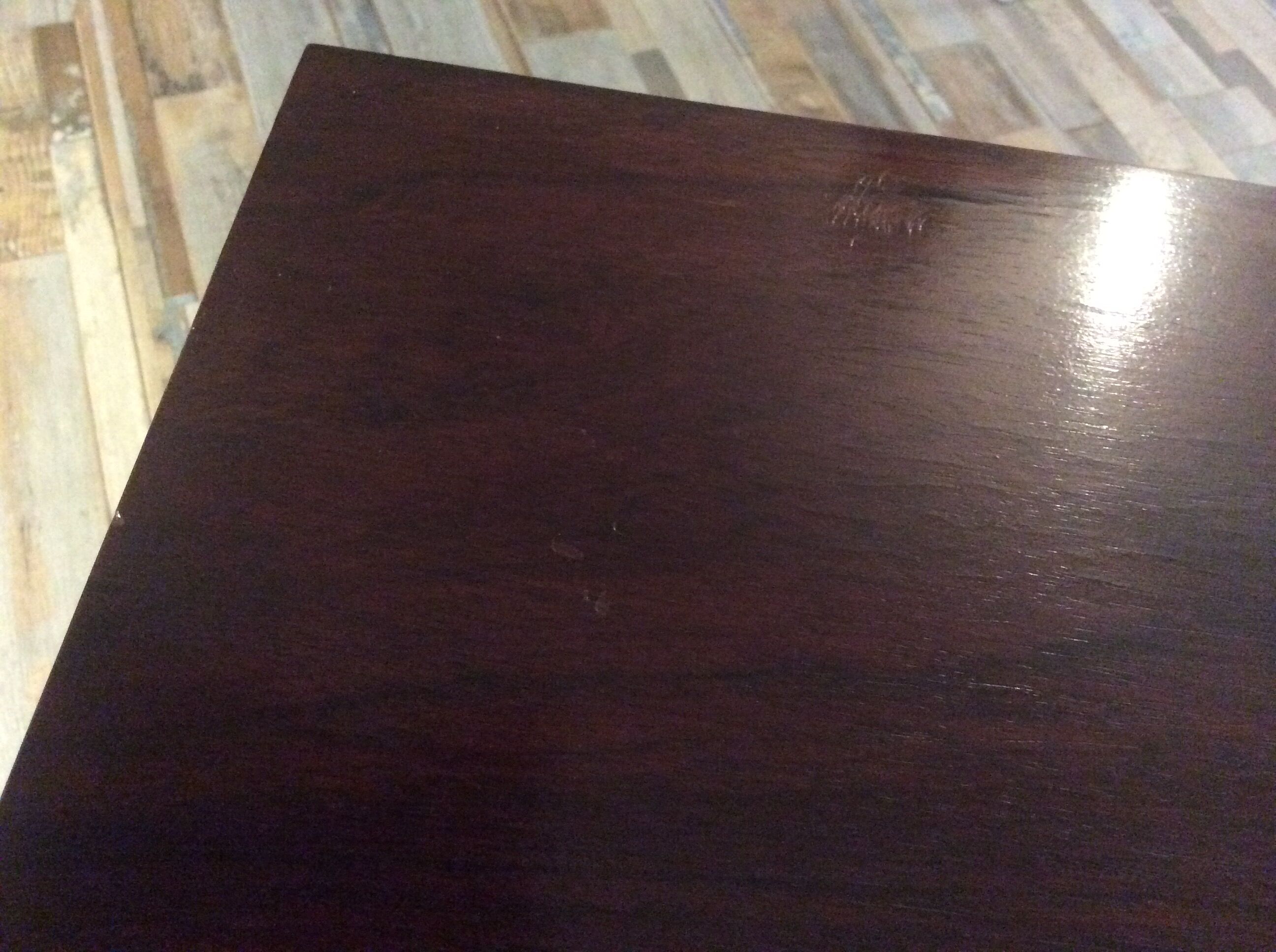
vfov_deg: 44.1
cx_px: 638
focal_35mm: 32
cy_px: 476
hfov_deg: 56.9
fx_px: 1178
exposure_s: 1/17
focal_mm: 3.3
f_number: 2.4
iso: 640
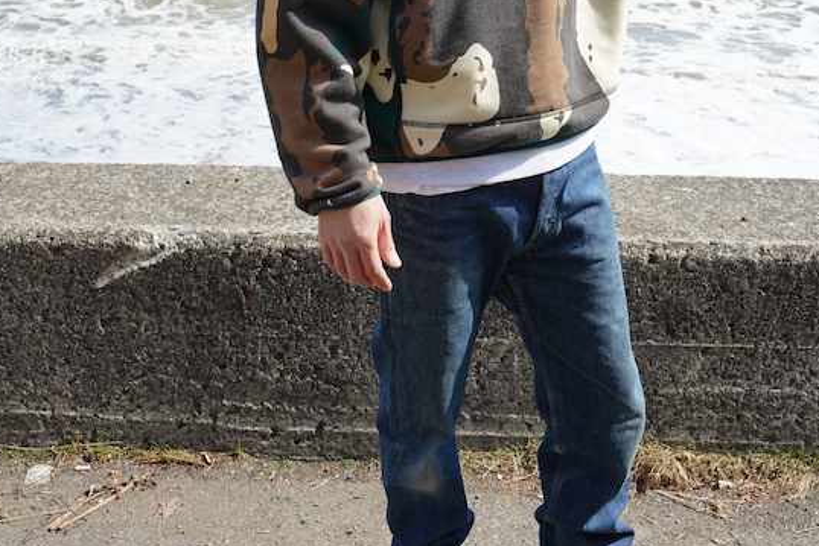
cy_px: 276
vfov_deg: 26.0
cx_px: 416
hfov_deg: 38.2
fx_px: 1183
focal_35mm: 52
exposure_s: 1/160
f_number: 8
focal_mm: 35
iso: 100
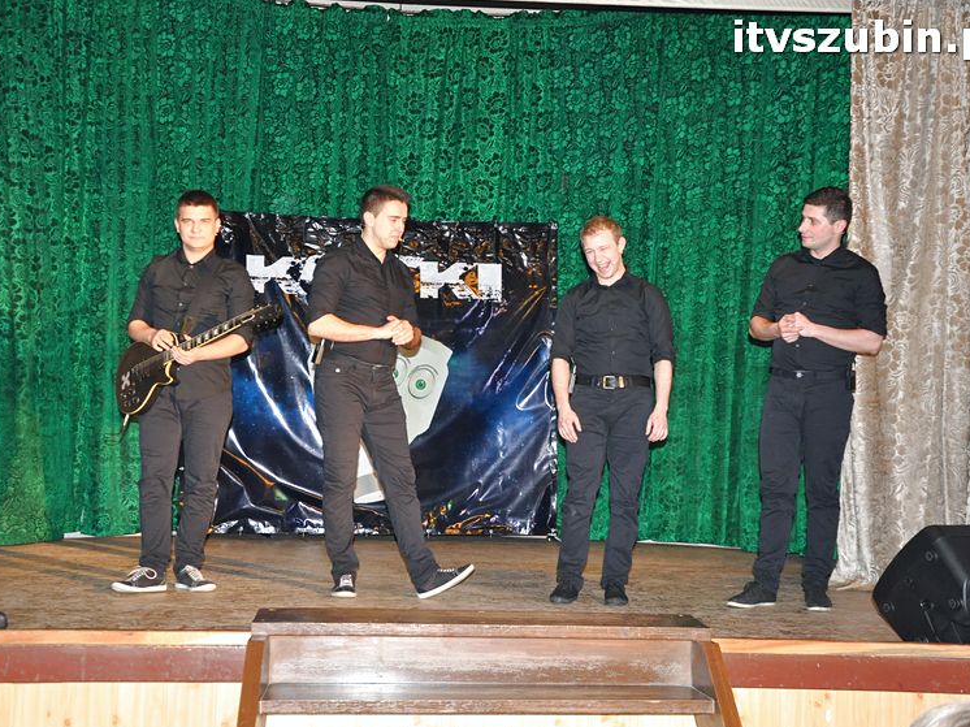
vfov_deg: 31.5
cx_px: 473
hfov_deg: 41.2
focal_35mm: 46
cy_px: 365
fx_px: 1289
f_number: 4.2
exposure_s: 1/60
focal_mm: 28
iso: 1000
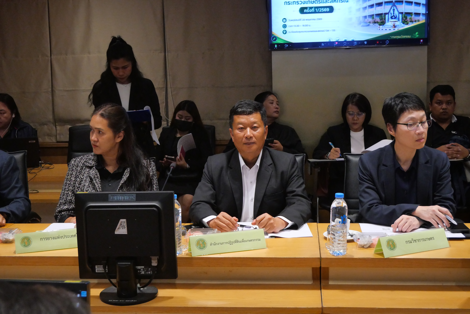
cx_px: 235
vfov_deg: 26.5
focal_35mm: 51
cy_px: 157
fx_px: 666
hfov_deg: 38.9
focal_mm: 25
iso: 2500
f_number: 5.6
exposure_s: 1/125
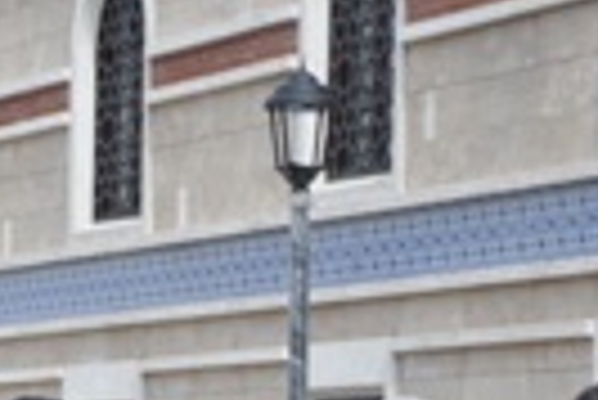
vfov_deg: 6.1
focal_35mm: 222
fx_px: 3692
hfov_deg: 9.2
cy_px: 589
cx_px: 58
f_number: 9
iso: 200
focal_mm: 44
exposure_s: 1/320
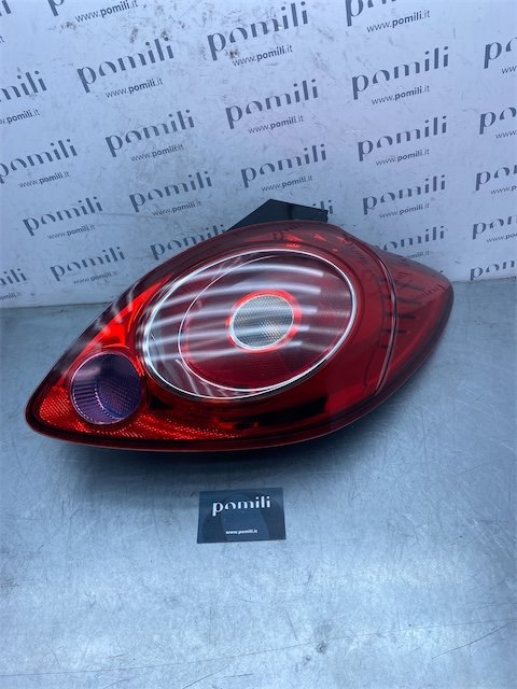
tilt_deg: -43.2
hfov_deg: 53.1
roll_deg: +1.6
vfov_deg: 67.3
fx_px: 518
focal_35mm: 26
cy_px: 344
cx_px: 258
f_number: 1.8
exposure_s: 1/1063
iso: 32
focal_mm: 4.25
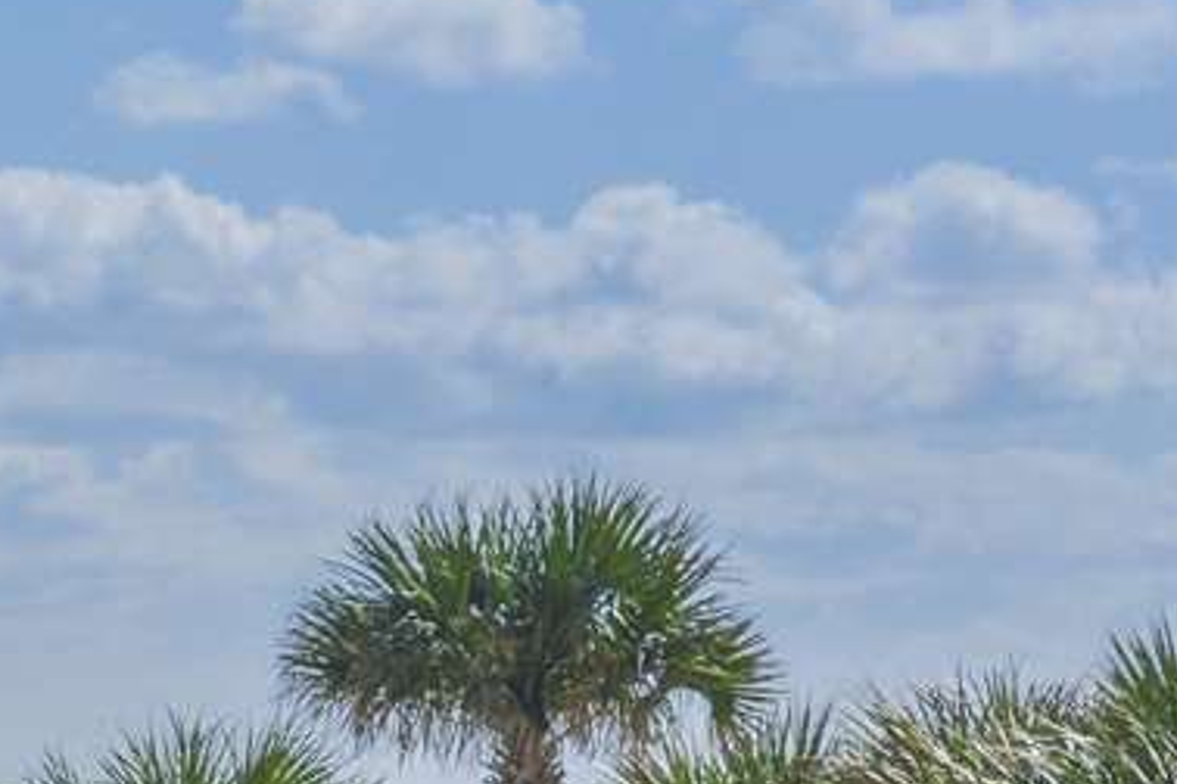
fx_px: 11017
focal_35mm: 337
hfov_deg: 6.0
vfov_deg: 4.1
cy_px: 120
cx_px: -585
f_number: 5
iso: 50
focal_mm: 85
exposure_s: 1/640
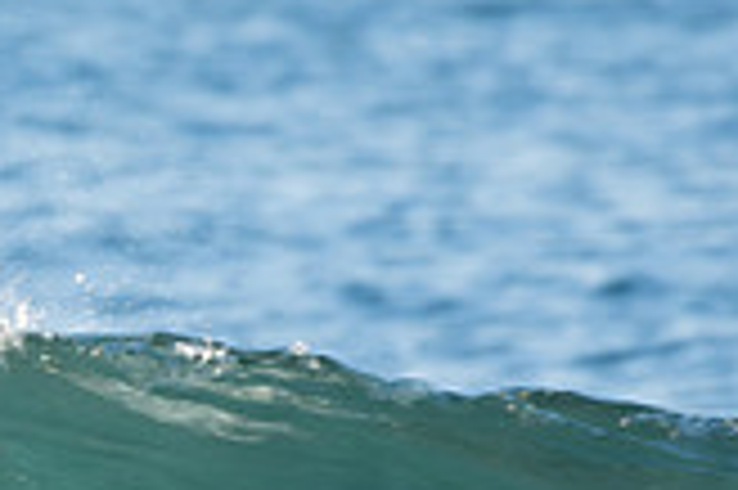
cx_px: -536
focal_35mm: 2446
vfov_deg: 0.6
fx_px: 50092
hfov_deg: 0.8
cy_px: 596
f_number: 5.6
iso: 220
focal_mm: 460
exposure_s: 1/500
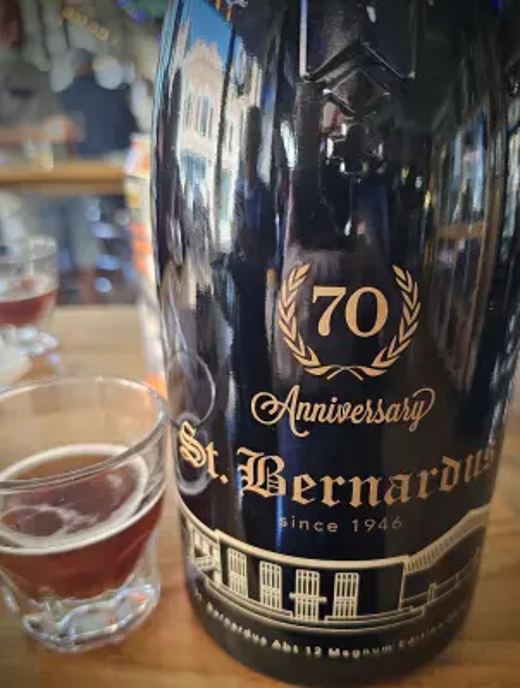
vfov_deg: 73.8
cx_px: 260
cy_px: 344
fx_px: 459
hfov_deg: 59.1
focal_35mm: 23
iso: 800
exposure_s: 1/120
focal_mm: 6.3
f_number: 1.7
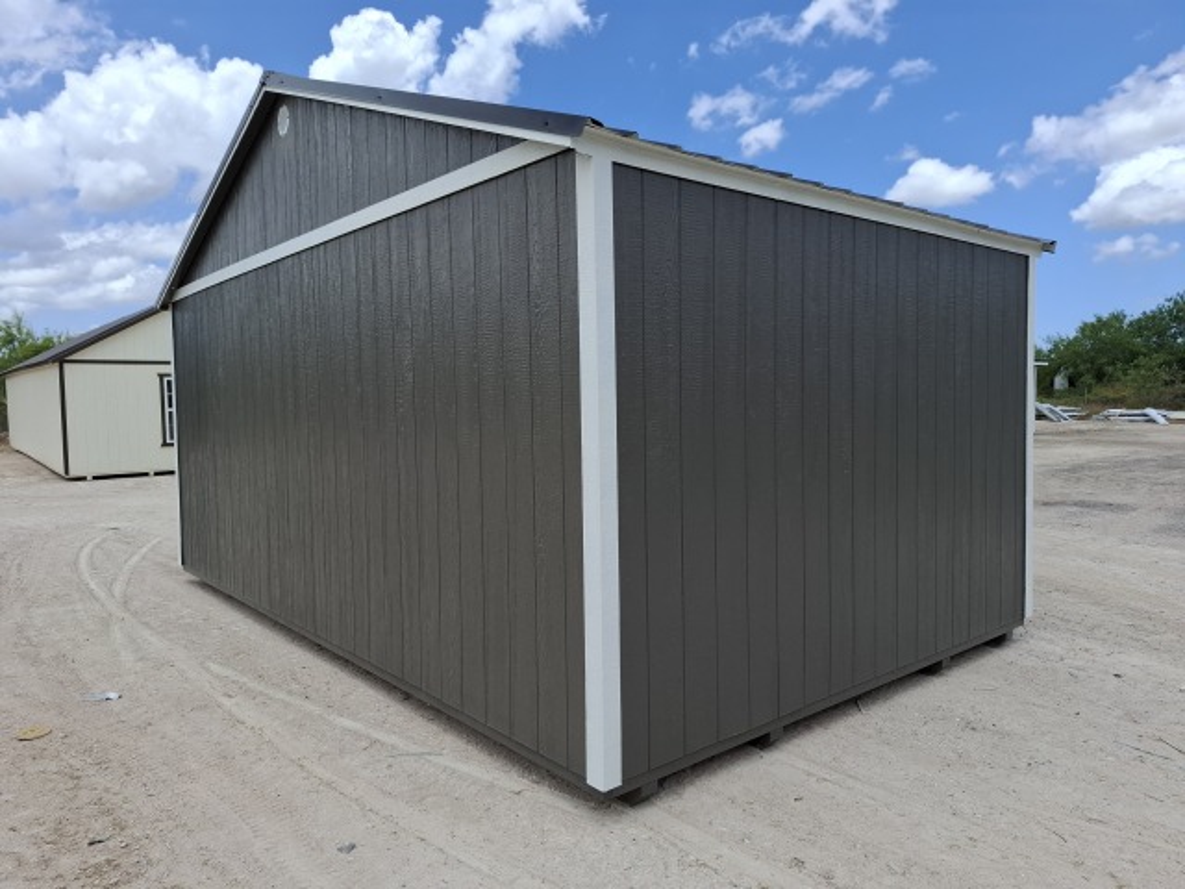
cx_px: 592
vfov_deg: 58.9
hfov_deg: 73.9
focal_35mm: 23
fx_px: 787
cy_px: 444
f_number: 1.8
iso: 50
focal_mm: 5.54
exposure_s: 1/2088
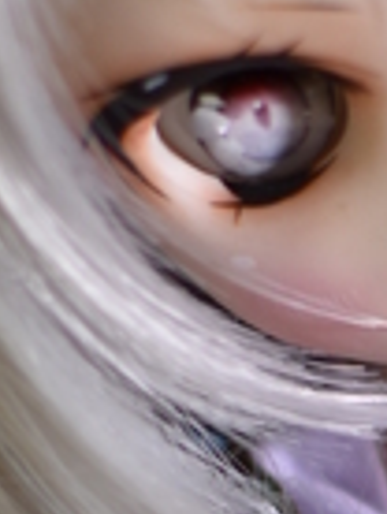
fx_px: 5551
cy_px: 764
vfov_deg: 5.3
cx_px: 806
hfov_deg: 3.9
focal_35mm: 374
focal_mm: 35
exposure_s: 1/80
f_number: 1.8
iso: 100
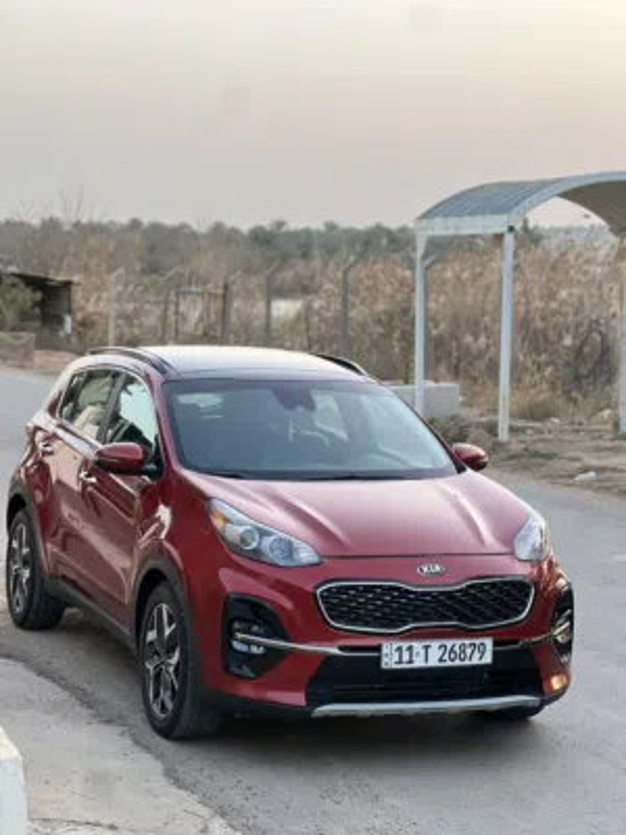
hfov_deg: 19.1
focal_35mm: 77
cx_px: 313
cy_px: 418
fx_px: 1857
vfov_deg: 25.3
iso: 125
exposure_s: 1/121
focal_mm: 9
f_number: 2.8
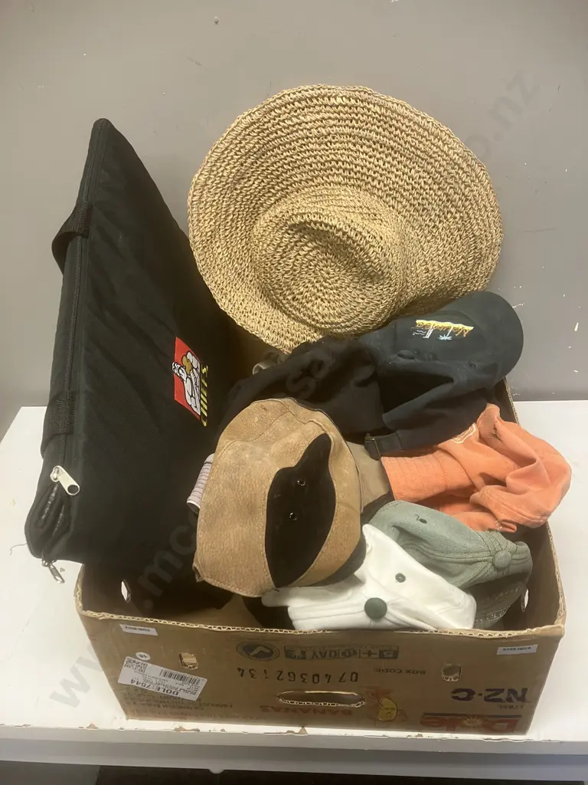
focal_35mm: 28
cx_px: 294
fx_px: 634
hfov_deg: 49.7
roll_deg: +4.4
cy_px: 392
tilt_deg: -37.8
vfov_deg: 63.4
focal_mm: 3.99
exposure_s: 1/50
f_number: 1.8
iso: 125
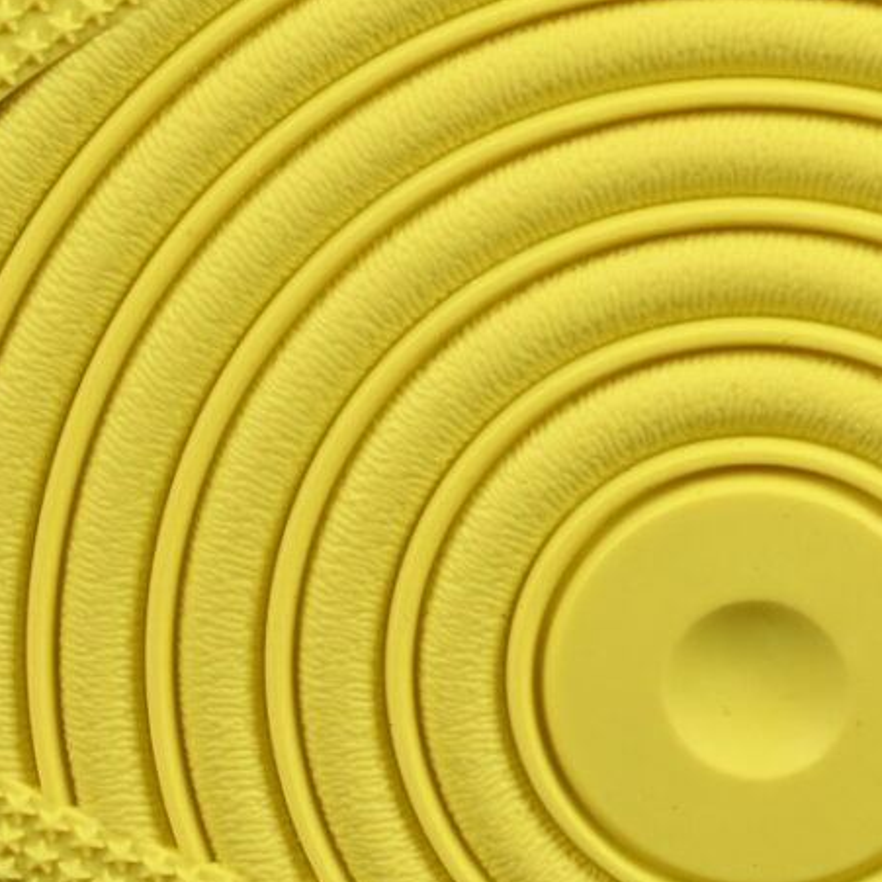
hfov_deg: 4.8
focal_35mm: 362
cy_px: -1
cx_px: 1514
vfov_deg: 4.8
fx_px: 10435
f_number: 8
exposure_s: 1/80
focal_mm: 50
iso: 160
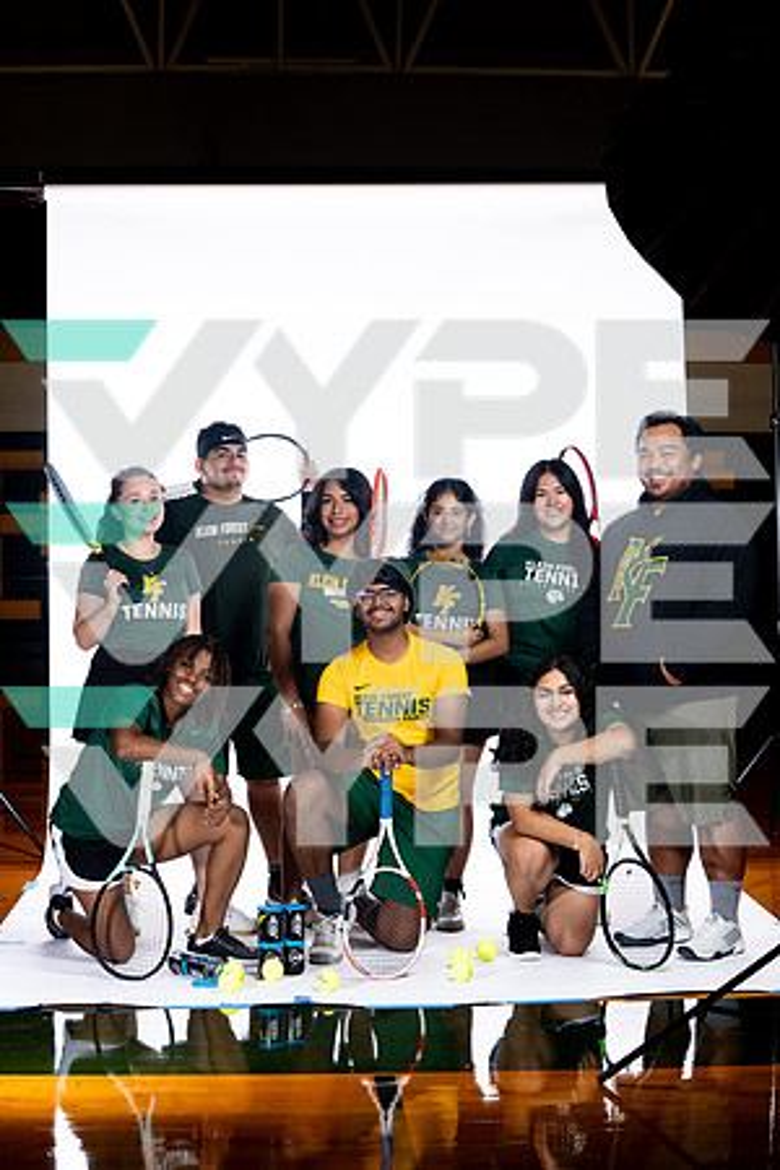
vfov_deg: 28.8
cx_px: 390
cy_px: 585
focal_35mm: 70
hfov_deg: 19.5
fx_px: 2275
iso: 400
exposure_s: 1/250
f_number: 6.3
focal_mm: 70
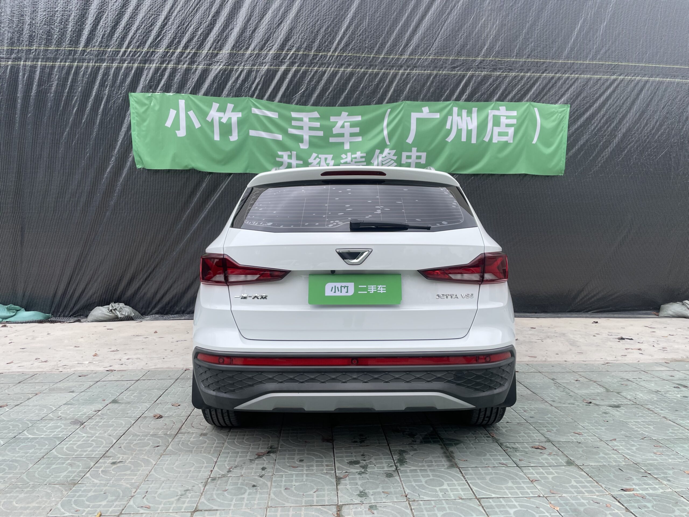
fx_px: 518
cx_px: 344
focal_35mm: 26
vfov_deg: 53.1
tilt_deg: -2.3
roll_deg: -0.1
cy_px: 258
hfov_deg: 67.3
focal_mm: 4.2
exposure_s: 1/759
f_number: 1.6
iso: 32
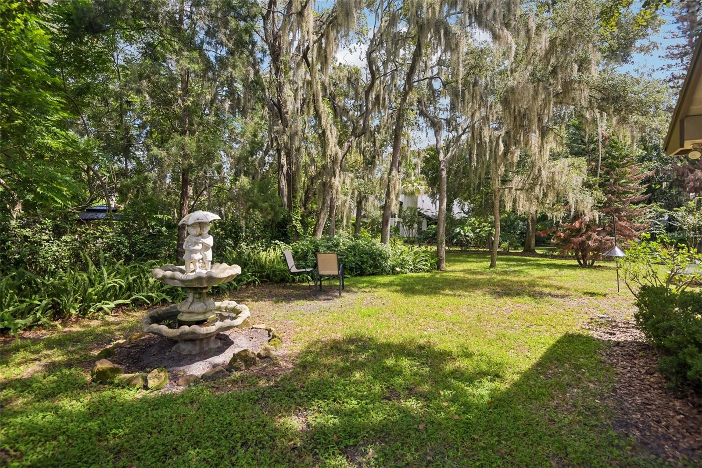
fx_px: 312
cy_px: 234
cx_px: 351
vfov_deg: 73.7
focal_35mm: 16
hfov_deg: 96.7
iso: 400
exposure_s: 1/400
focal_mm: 16
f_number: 8
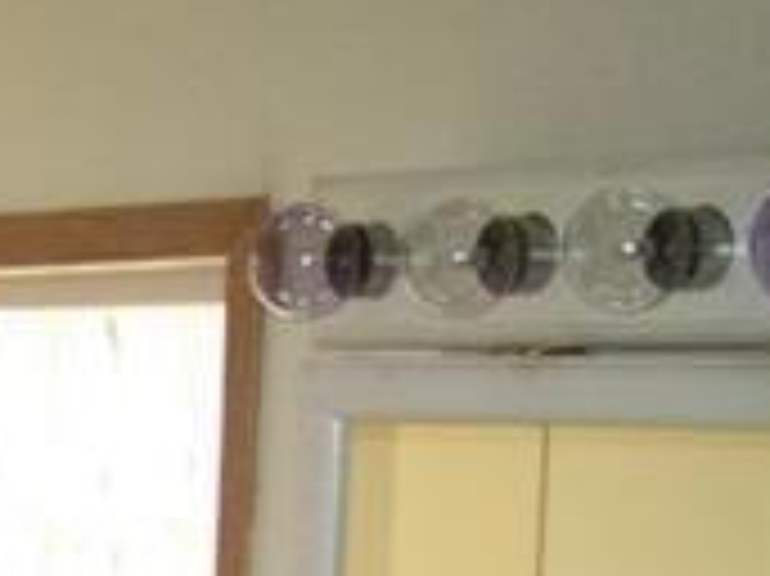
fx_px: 3534
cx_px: -603
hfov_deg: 11.5
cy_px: 1256
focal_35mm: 159
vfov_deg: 8.7
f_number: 2.7
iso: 160
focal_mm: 5.6
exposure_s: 1/100
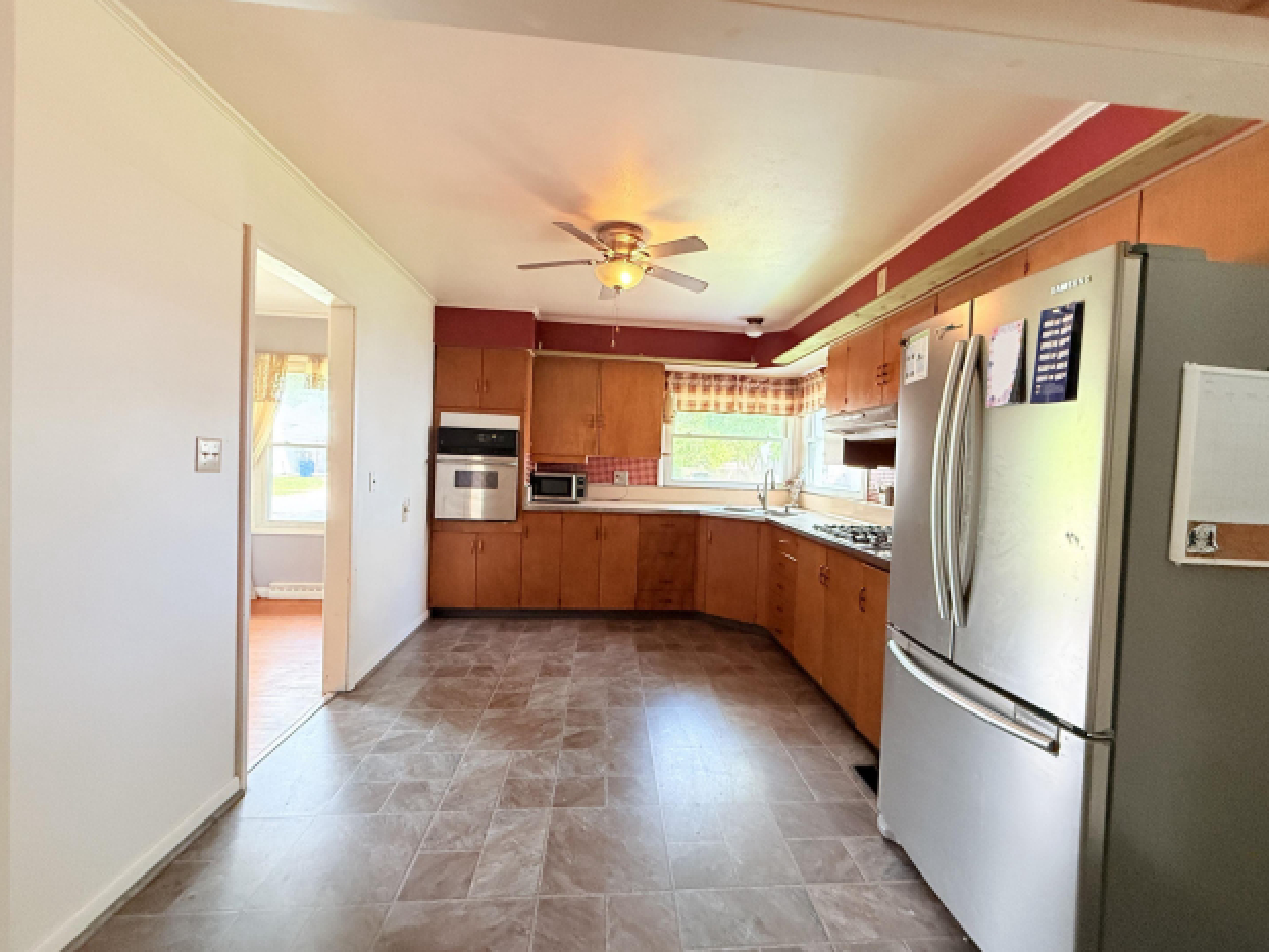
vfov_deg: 81.8
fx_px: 550
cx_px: 666
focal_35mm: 15
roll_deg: -1.9
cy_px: 479
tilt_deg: -0.4
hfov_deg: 98.1
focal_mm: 2.22
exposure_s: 1/120
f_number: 2.2
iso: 640
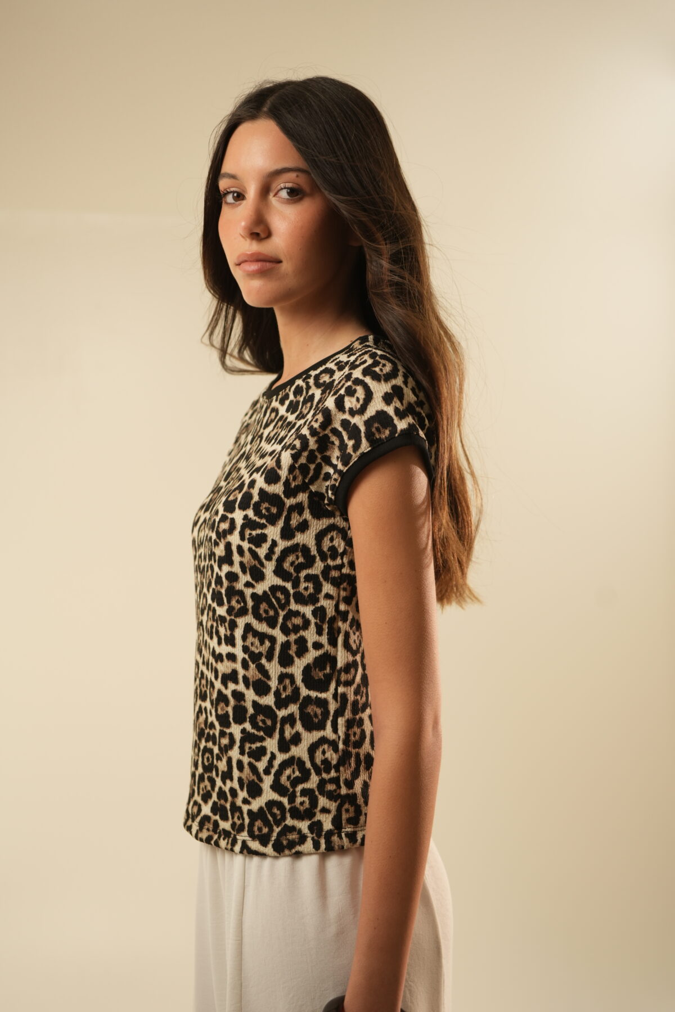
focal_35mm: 50
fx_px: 1406
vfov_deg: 39.6
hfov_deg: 27.0
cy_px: 506
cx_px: 338
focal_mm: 50
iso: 500
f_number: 3.5
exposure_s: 1/125
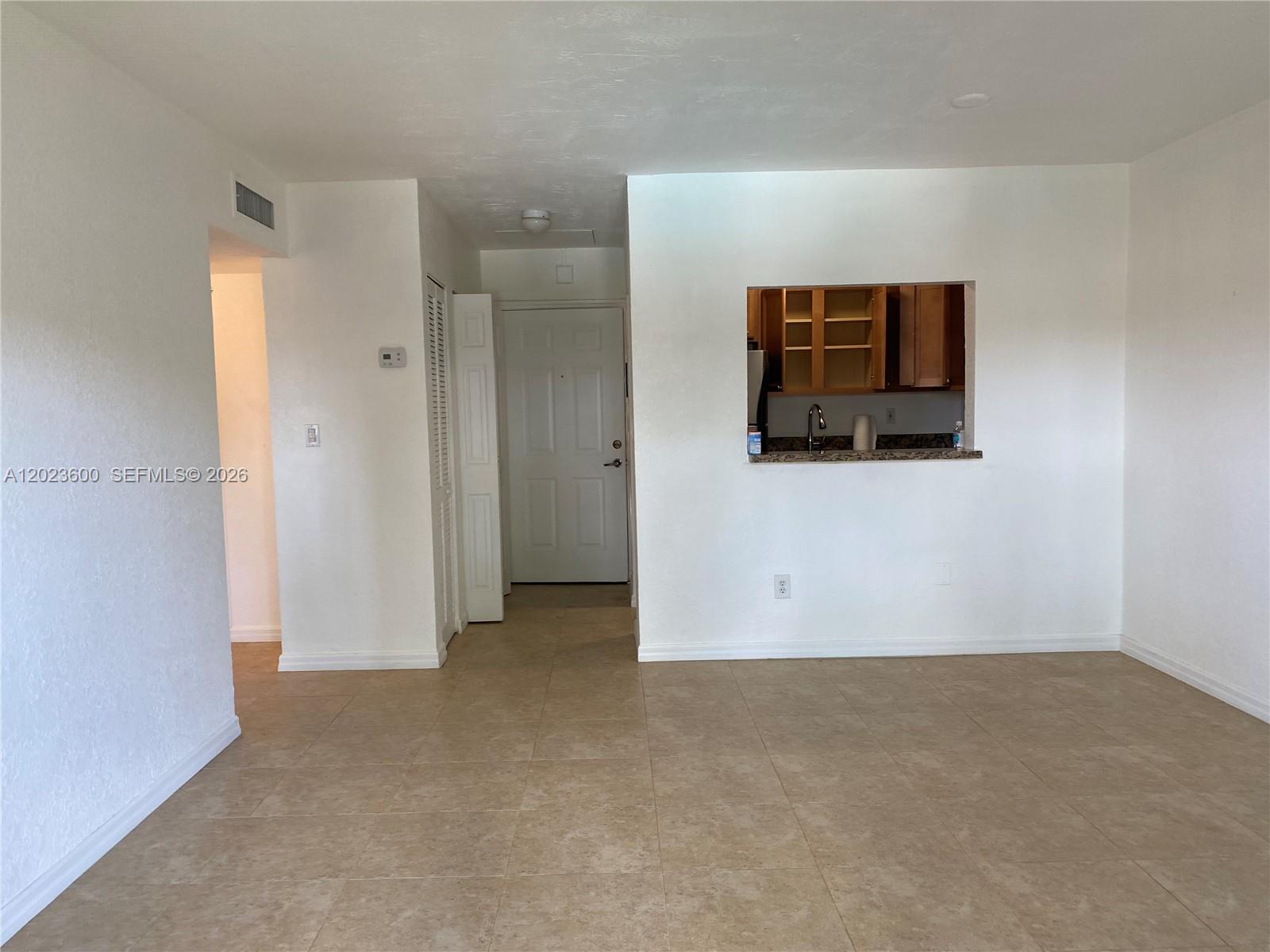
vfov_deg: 53.1
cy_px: 476
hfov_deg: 67.3
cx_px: 635
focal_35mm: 26
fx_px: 954
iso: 64
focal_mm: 4.25
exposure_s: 1/60
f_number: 1.8
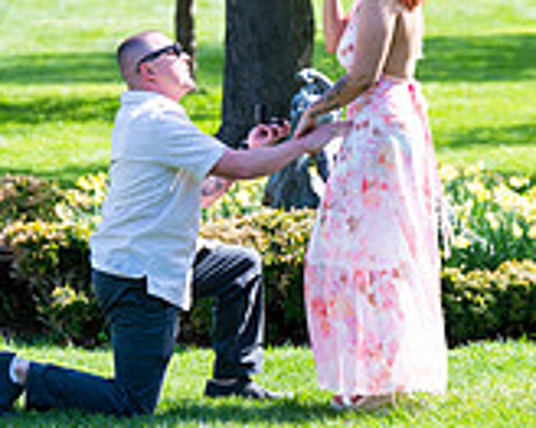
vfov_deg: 4.8
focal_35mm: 318
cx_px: 316
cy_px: -68
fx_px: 5042
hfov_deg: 6.1
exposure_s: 1/1600
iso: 200
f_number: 3.2
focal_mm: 93
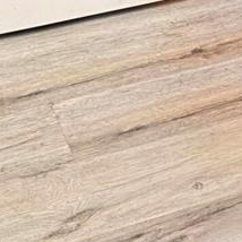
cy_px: -208
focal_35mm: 119
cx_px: 276
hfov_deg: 14.3
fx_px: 941
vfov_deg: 13.1
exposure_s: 1/30
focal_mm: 6.76
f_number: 1.78
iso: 1250
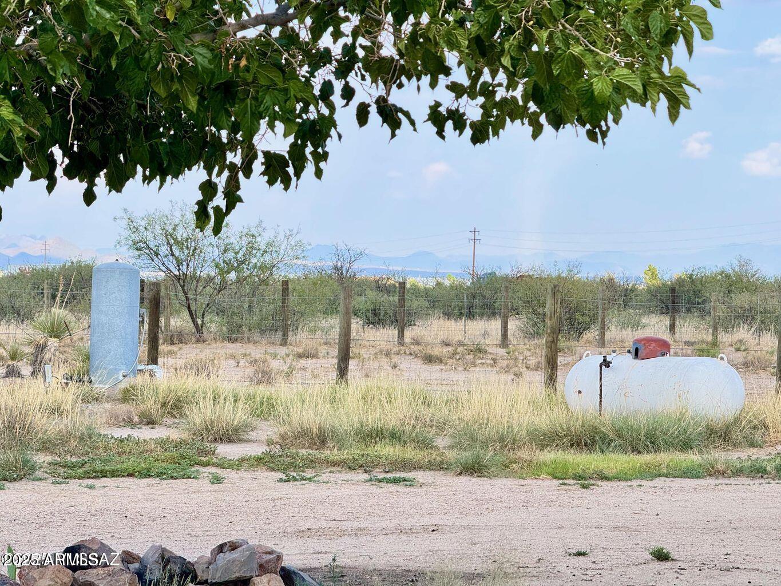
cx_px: 390
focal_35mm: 120
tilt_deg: -0.4
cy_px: 293
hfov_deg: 16.4
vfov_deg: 12.3
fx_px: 2708
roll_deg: -1.3
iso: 50
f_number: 2.8
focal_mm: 15.66
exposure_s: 1/375
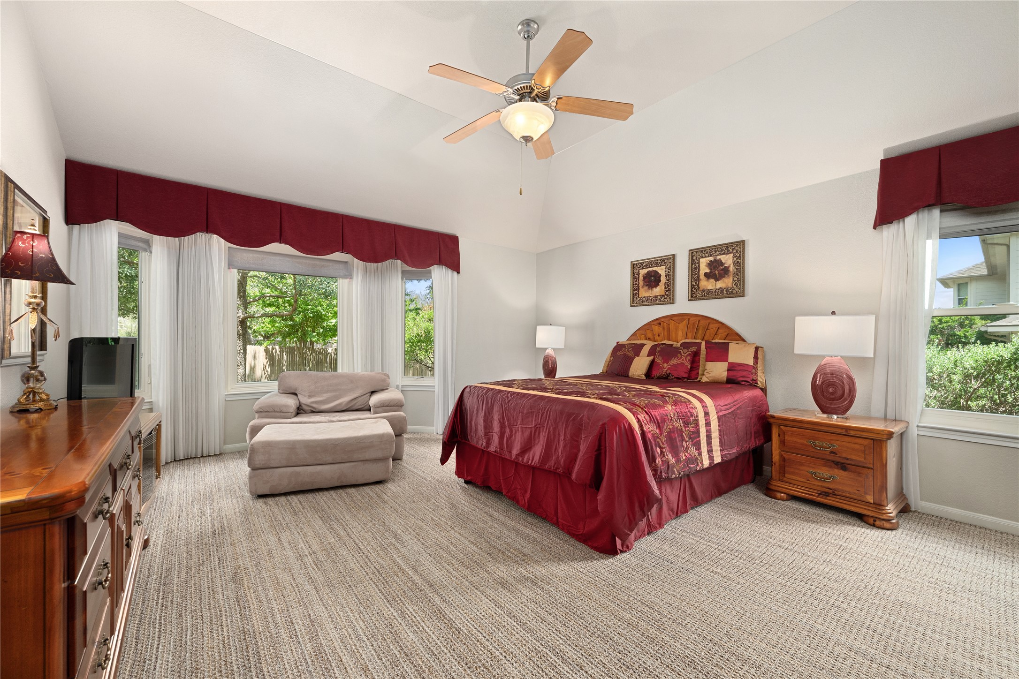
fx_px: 396
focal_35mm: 14
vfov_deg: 81.2
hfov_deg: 104.3
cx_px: 510
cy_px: 340
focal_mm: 14
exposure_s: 1/6
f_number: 8
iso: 800
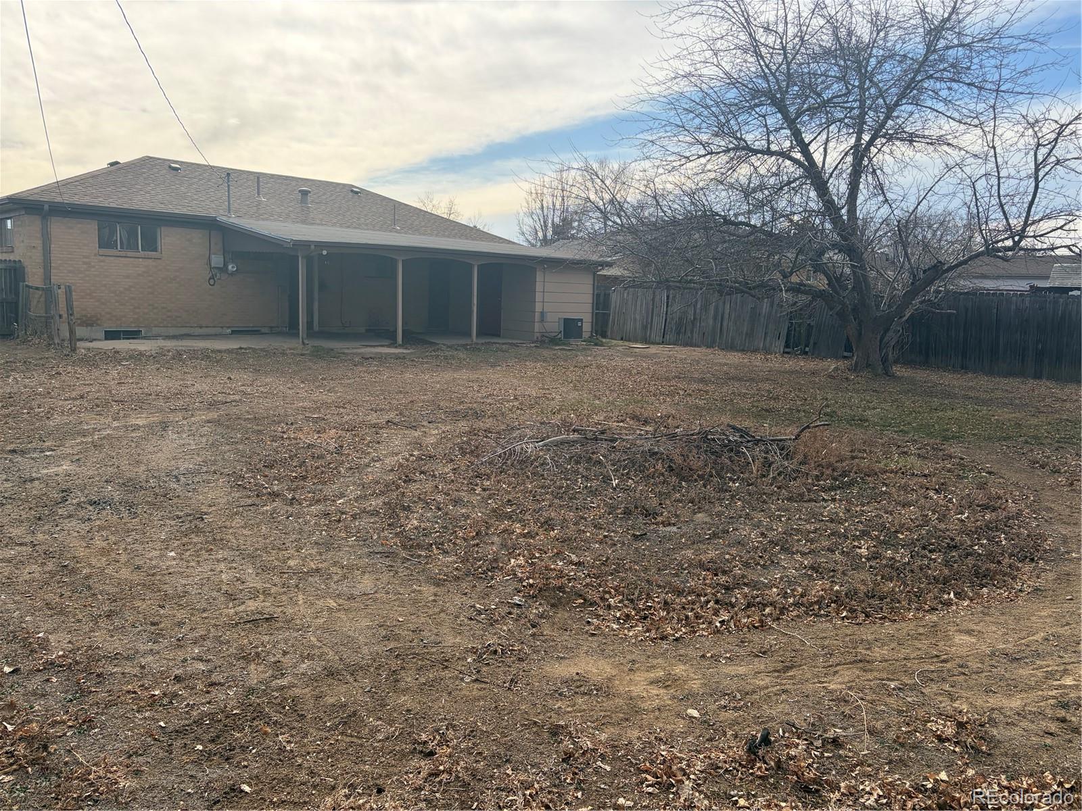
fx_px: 813
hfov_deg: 67.3
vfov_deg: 53.1
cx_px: 541
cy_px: 406
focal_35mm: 26
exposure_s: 1/4065
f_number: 1.6
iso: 64
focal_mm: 5.96
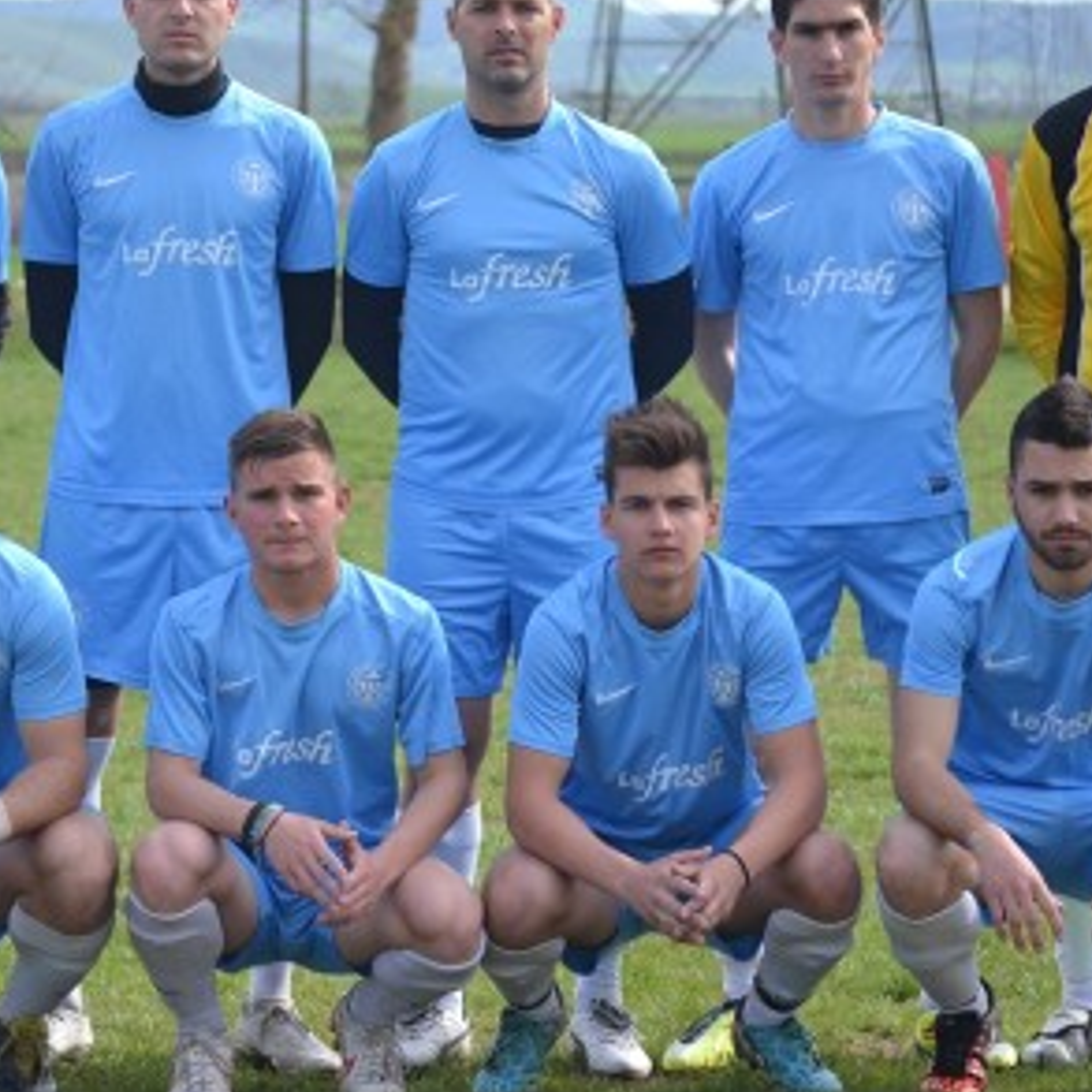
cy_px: 444
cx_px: 324
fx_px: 6960
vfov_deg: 9.0
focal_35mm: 195
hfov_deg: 9.0
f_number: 5
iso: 400
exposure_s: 1/1000
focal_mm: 68
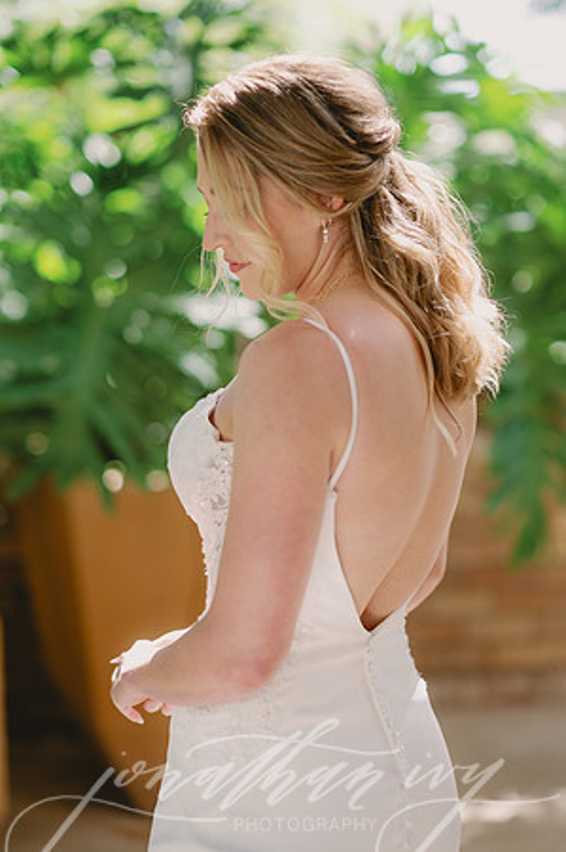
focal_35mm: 85
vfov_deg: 23.9
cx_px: 283
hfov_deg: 16.0
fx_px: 2009
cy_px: 426
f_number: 2
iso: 160
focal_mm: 85
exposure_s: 1/1250
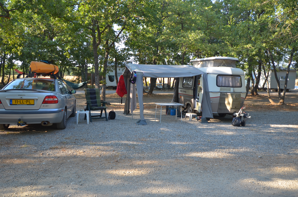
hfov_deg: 62.0
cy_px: 98
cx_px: 149
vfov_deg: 43.4
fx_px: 248
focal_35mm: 30
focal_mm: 20
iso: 100
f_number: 5
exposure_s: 1/100
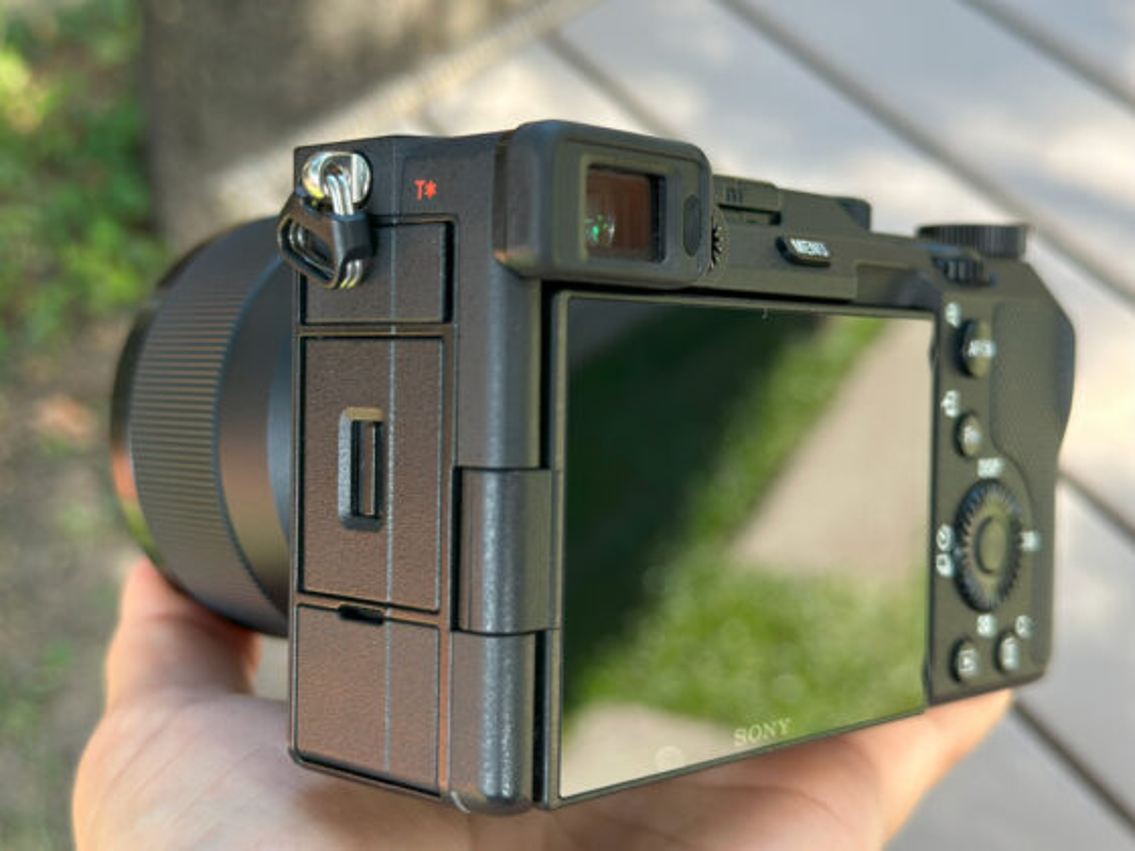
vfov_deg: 30.3
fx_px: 1574
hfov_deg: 39.7
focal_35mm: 48
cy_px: 426
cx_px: 568
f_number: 1.78
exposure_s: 1/280
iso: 80
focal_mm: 6.86
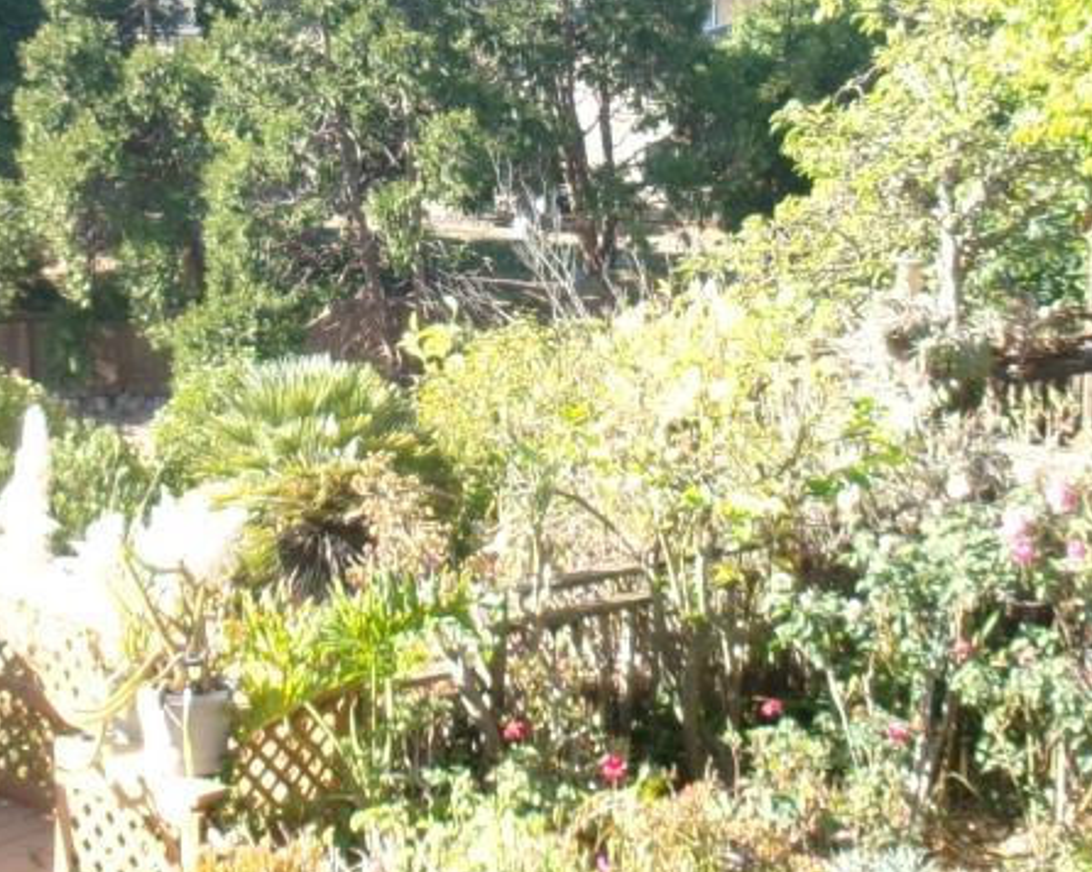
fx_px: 2971
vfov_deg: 16.5
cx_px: 414
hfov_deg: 20.8
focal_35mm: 92
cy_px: 109
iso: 100
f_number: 3.9
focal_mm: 5.1
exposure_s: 1/150
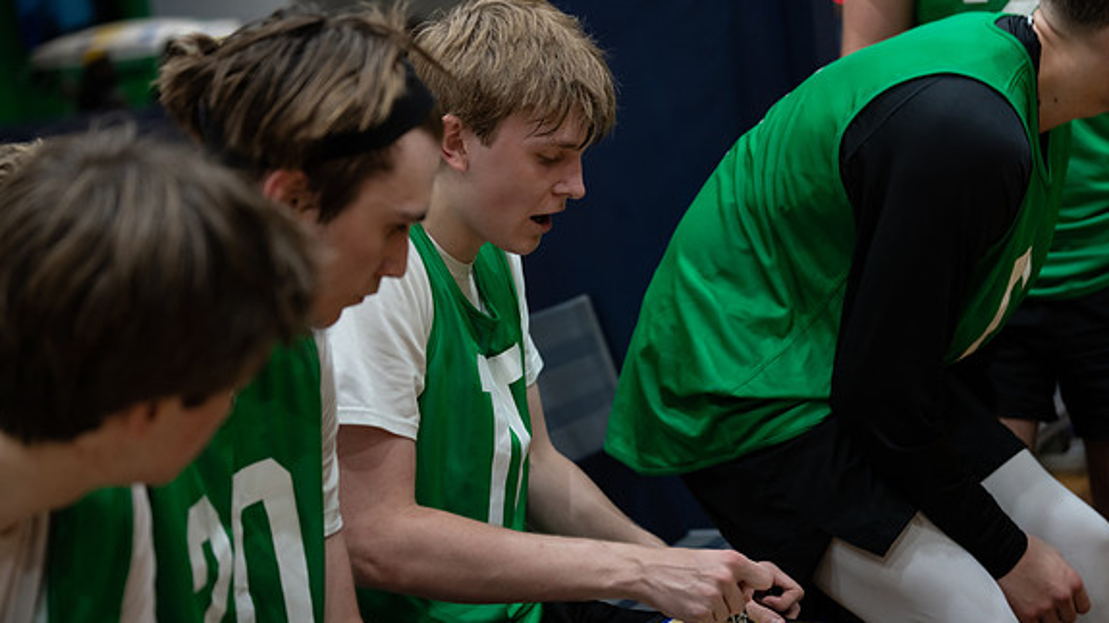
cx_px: 554
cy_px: 352
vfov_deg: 16.3
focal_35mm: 74
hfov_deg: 28.6
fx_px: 2175
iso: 1250
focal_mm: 70
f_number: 2.8
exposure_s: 1/320
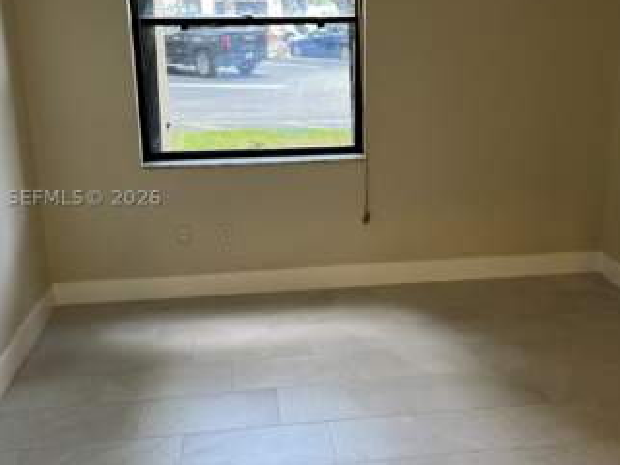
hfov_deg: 47.8
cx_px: 339
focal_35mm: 39
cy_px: 198
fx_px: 699
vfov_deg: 36.7
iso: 80
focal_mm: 5.7
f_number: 1.5
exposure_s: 1/60
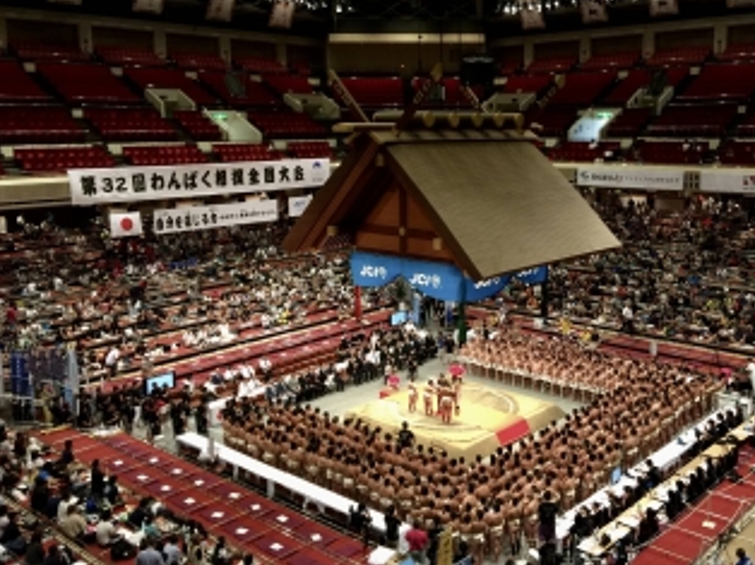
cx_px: 447
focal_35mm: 37
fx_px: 806
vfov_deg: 38.5
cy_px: 243
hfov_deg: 49.9
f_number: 2.2
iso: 80
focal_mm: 4.15
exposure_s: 1/15
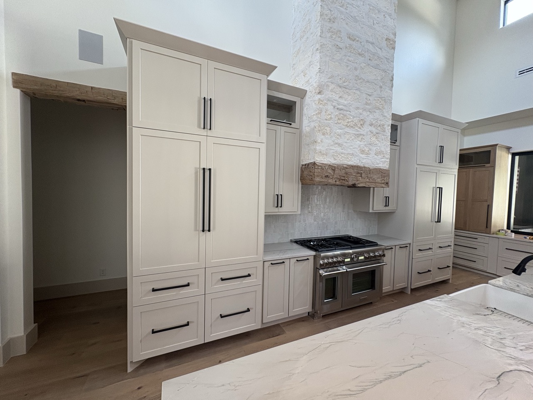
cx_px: 266
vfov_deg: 85.7
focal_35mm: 14
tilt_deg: -1.4
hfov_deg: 102.1
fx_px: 216
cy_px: 200
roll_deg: -1.1
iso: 160
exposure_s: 1/60
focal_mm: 2.22
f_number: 2.2
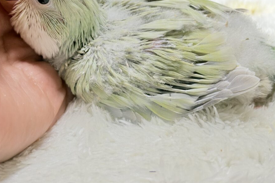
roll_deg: -0.1
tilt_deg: -19.9
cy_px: 48
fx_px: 558
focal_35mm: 73
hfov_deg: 27.7
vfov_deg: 18.6
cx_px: 147
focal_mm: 5.96
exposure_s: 1/50
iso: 64
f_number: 1.6
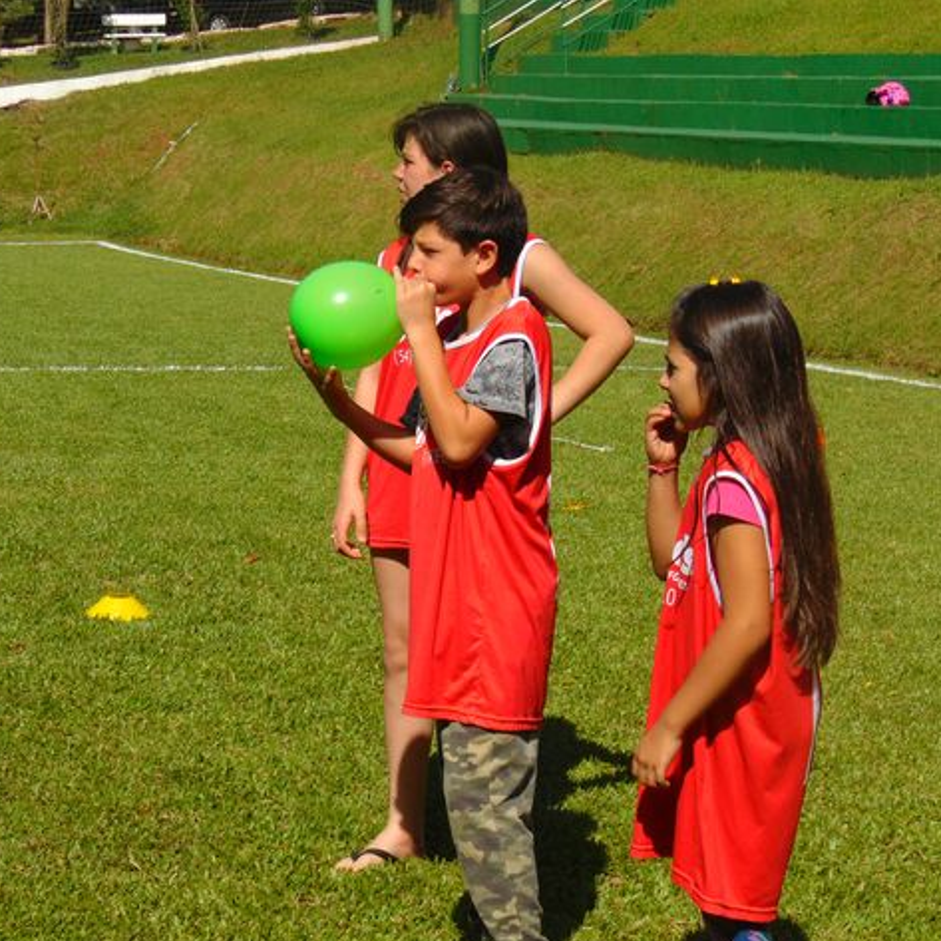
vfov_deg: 20.4
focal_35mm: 85
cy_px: 475
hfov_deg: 20.4
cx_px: 384
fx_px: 2614
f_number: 9.6
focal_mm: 12.8
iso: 80
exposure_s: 1/250
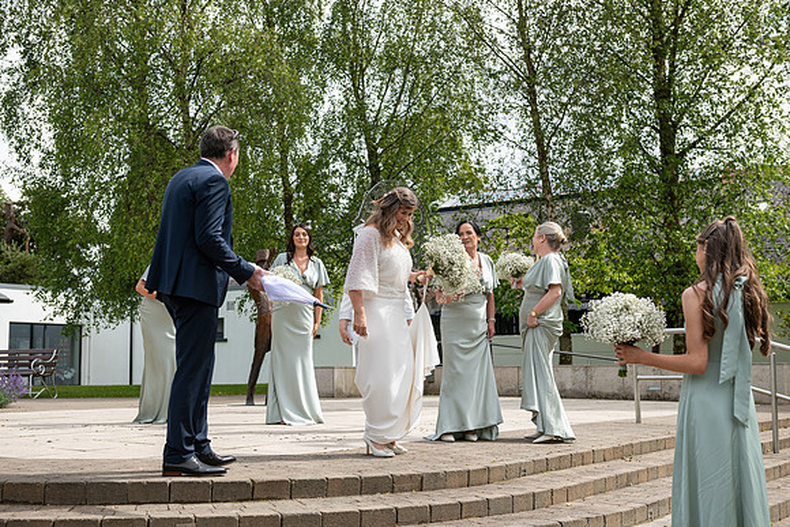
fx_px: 1054
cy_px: 264
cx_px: 395
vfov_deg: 28.1
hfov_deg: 41.1
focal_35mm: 48
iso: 125
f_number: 5.6
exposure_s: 1/500
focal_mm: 48
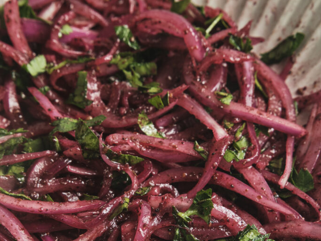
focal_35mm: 152
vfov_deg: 9.7
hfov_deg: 13.0
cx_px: 160
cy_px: 194
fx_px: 1410
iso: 200
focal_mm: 70
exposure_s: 1/250
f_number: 8
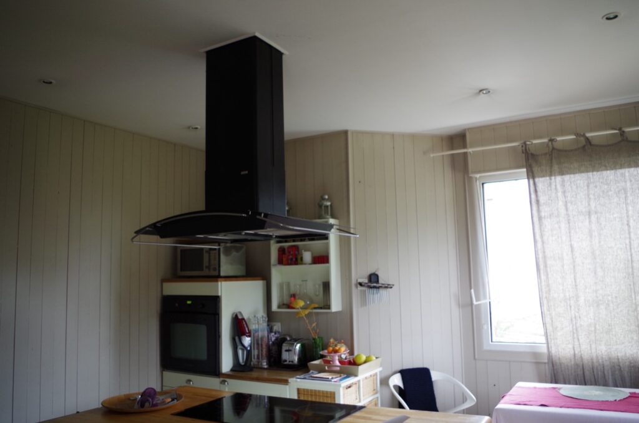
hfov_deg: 62.0
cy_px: 212
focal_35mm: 30
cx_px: 320
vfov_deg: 43.4
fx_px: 531
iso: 400
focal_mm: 20
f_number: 4
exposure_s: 1/50
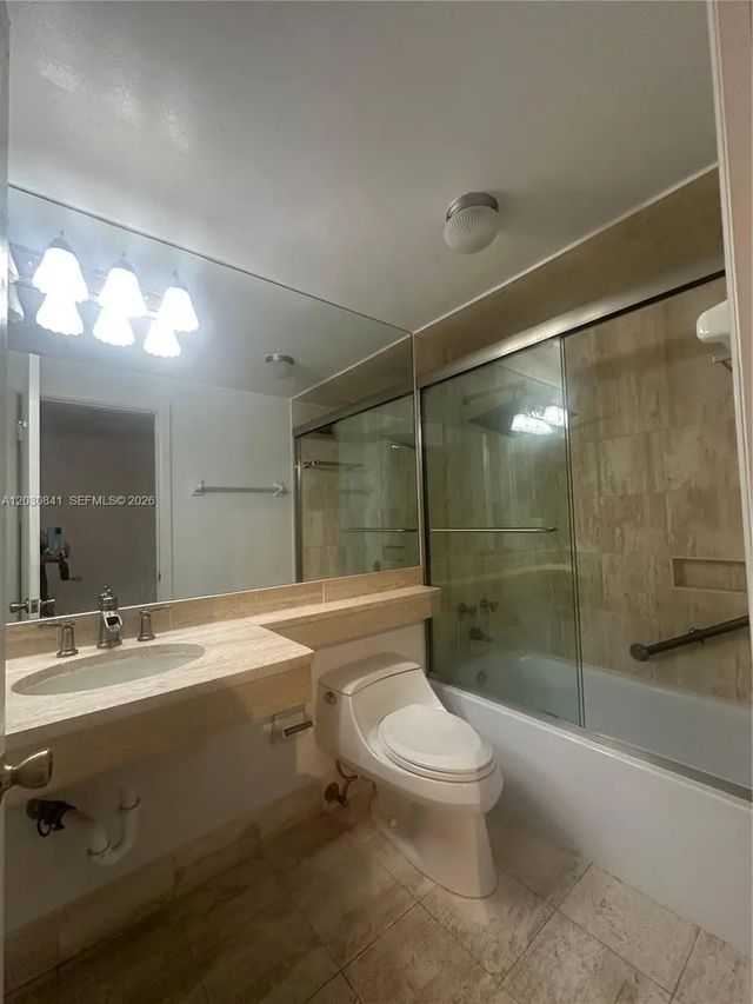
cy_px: 502
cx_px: 376
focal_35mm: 14
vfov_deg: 102.1
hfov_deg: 85.7
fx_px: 406
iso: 200
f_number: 2.2
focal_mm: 2.22
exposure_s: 1/60
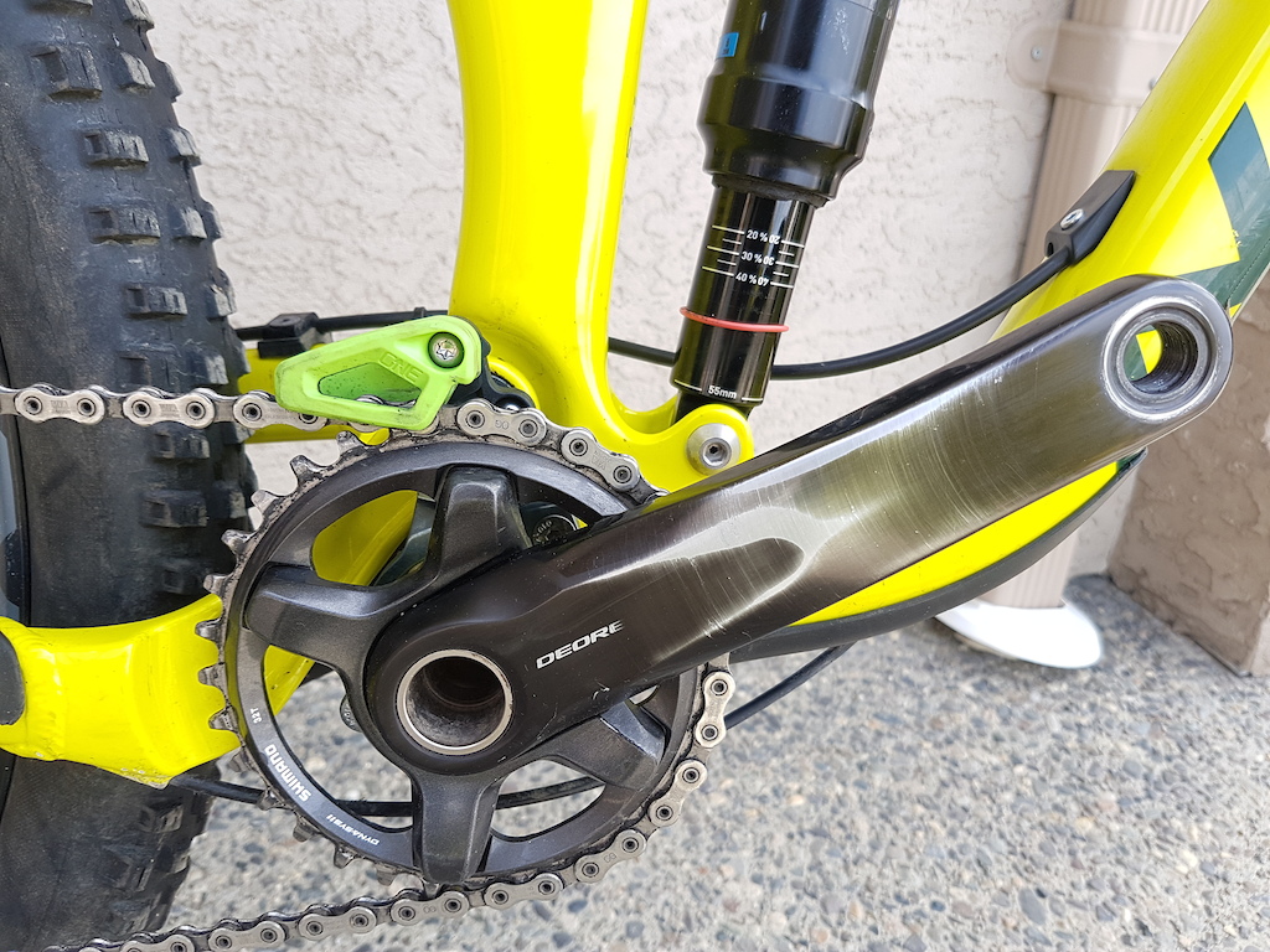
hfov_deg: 67.3
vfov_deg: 53.1
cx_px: 635
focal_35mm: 26
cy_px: 476
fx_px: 954
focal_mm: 4.2
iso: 40
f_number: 1.7
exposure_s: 1/172
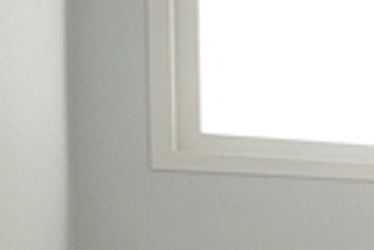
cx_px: 887
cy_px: 311
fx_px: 925
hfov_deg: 14.8
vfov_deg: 14.8
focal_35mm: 89
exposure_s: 1/40
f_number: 9
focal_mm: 10
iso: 800
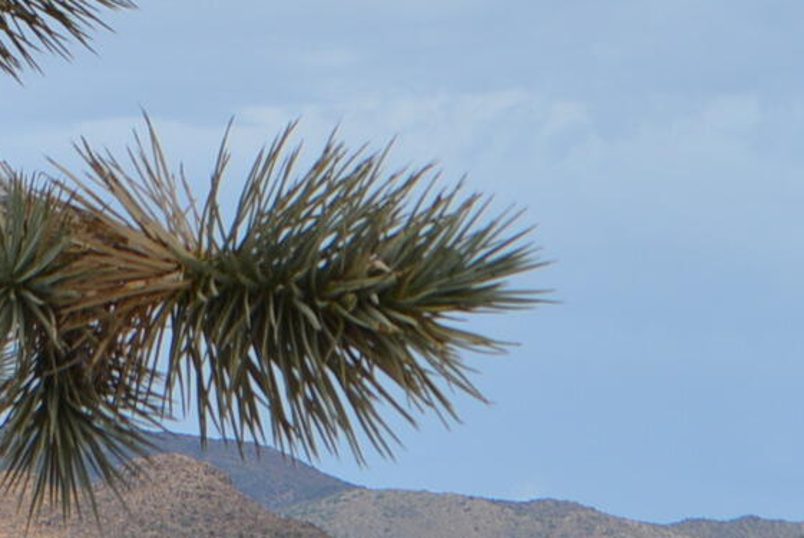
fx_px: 9826
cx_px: 345
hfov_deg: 4.7
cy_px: 100
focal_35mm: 440
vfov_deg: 3.1
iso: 100
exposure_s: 1/320
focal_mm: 55
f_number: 9
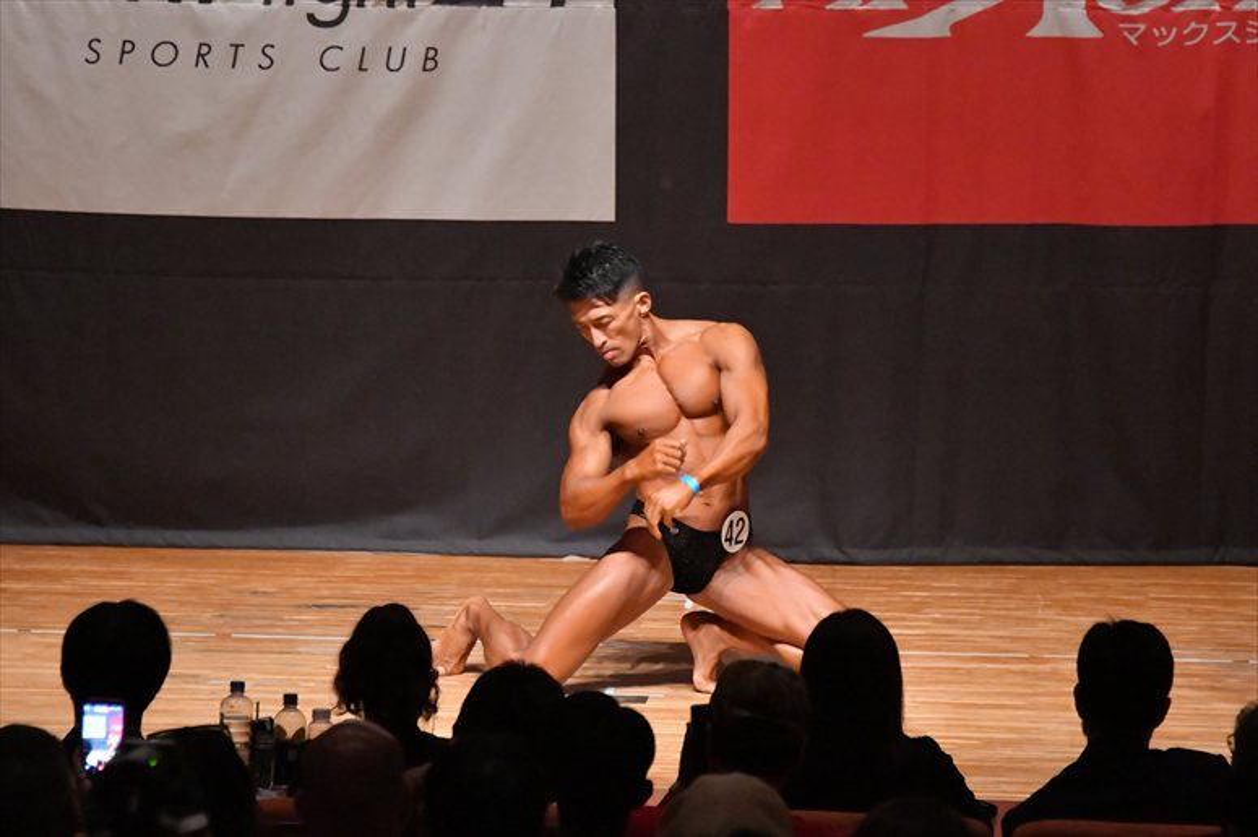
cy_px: 418
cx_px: 629
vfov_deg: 5.1
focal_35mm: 270
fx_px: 9431
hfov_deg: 7.6
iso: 12800
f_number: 5.6
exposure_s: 1/400
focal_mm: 180
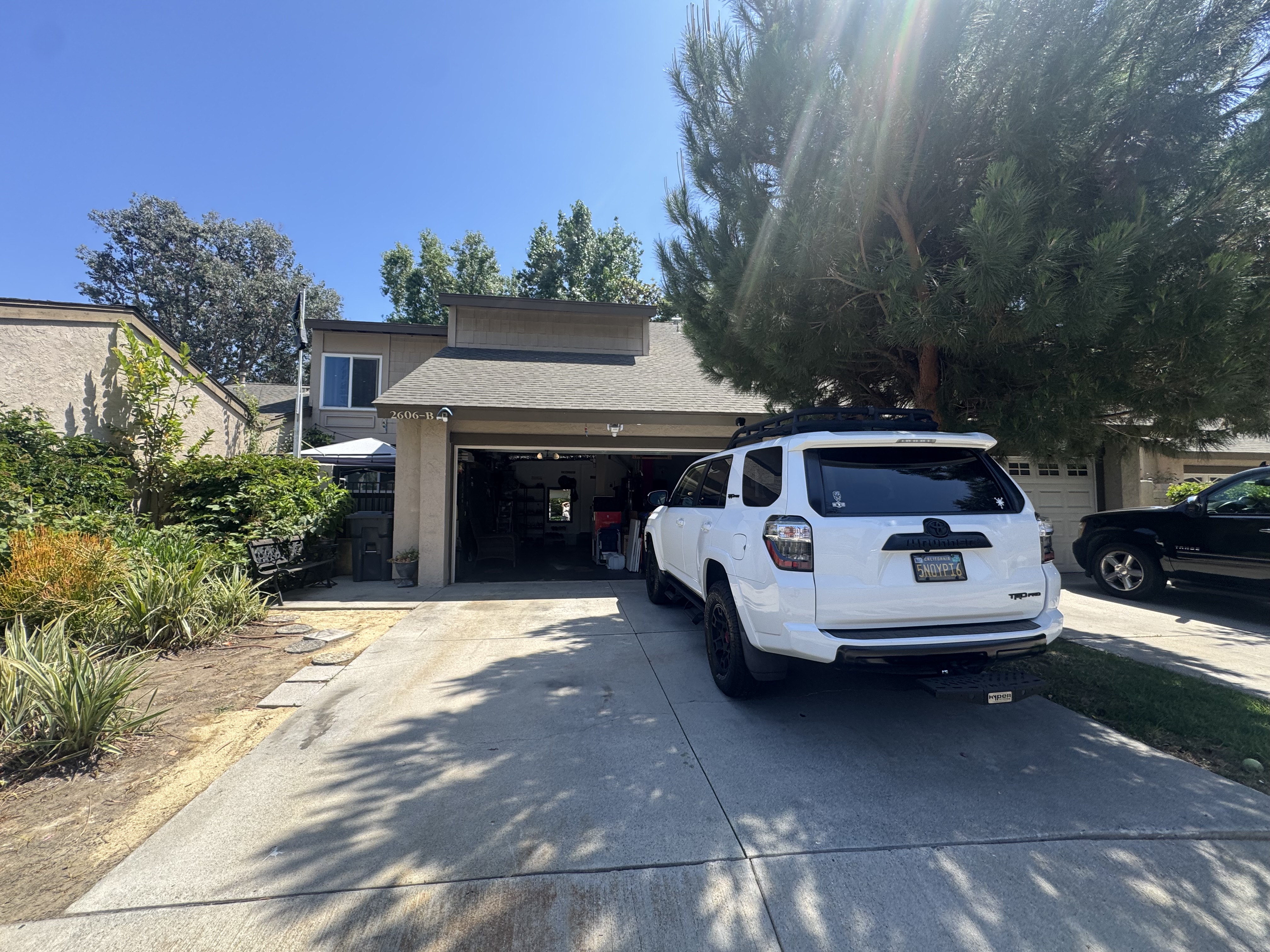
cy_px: 476
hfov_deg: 102.1
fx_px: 514
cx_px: 635
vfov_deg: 85.7
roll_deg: -0.9
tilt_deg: +2.1
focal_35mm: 14
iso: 40
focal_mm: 2.22
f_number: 2.2
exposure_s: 1/664
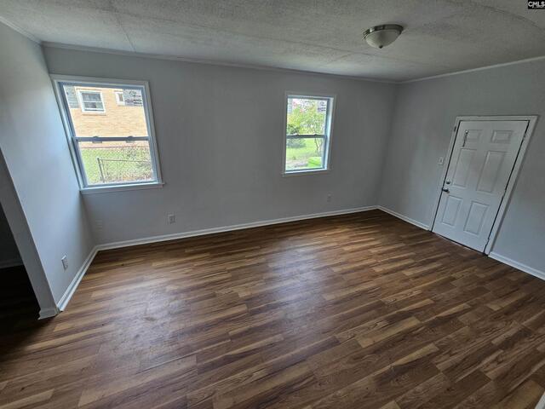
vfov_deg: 89.9
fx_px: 205
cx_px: 272
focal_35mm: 13
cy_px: 204
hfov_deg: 106.2
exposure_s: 1/60
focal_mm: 2.2
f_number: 2.2
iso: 64
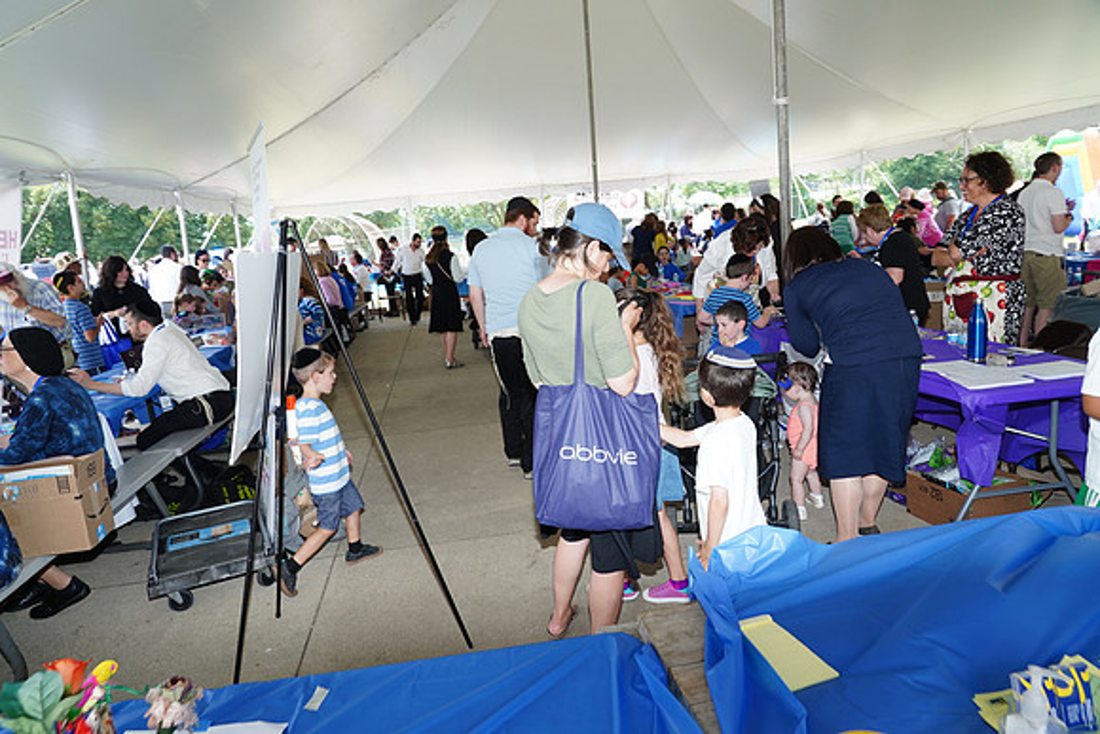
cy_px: 367
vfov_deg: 53.2
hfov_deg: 73.7
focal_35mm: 24
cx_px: 550
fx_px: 733
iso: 400
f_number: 7.1
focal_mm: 24
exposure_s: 1/125
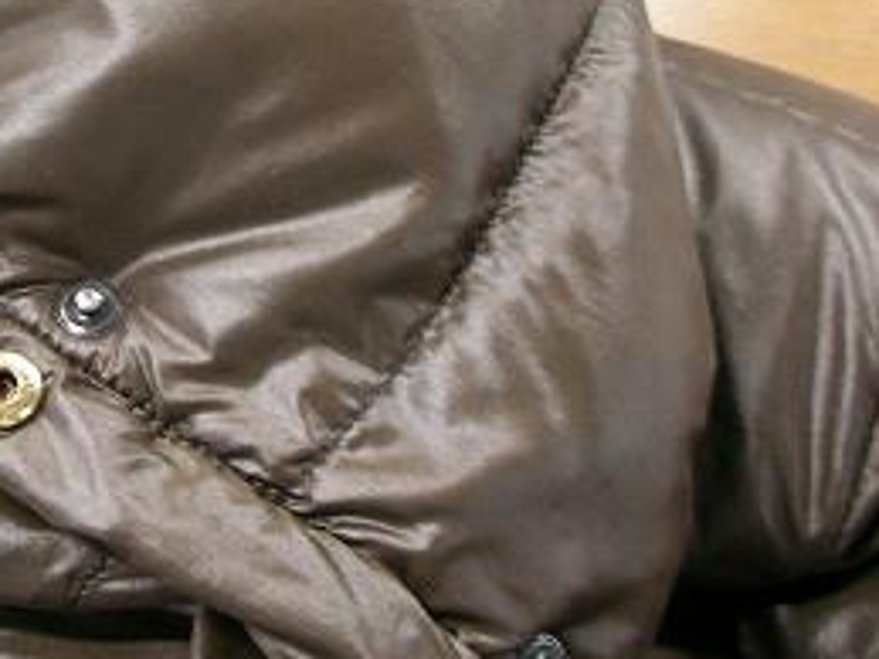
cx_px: 207
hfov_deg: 26.7
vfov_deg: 20.4
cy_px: 224
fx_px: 1827
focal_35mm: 72
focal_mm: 6
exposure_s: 1/2.2
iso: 100
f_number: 2.9
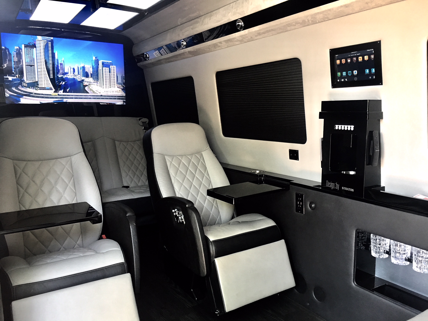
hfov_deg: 61.7
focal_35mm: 29
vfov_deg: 48.2
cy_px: 160
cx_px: 214
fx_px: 359
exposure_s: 1/15
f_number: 2.2
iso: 50
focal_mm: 4.15
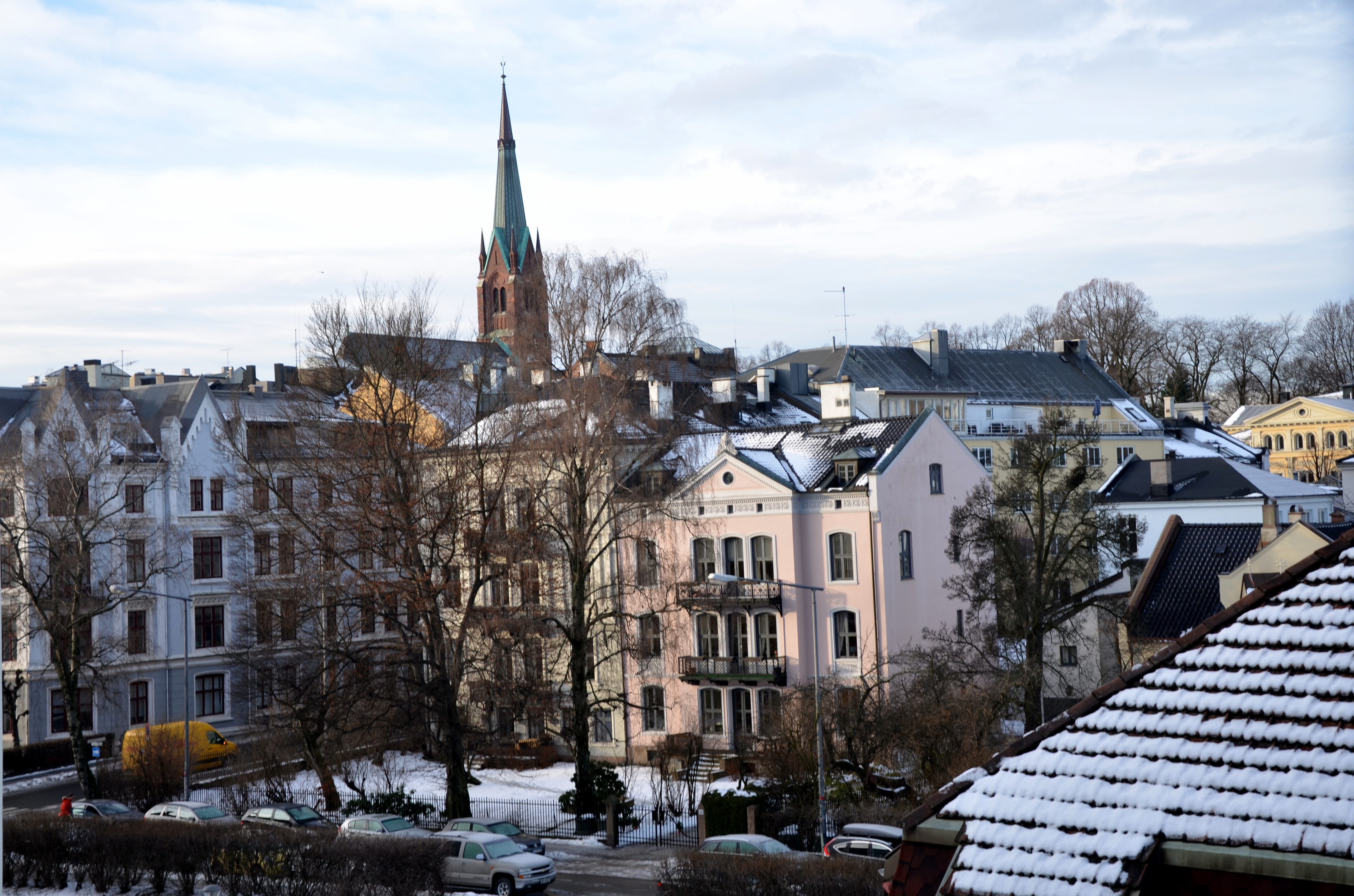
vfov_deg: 23.7
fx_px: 2139
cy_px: 448
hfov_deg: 35.1
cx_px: 677
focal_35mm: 57
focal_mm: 38
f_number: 7.1
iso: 200
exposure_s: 1/200
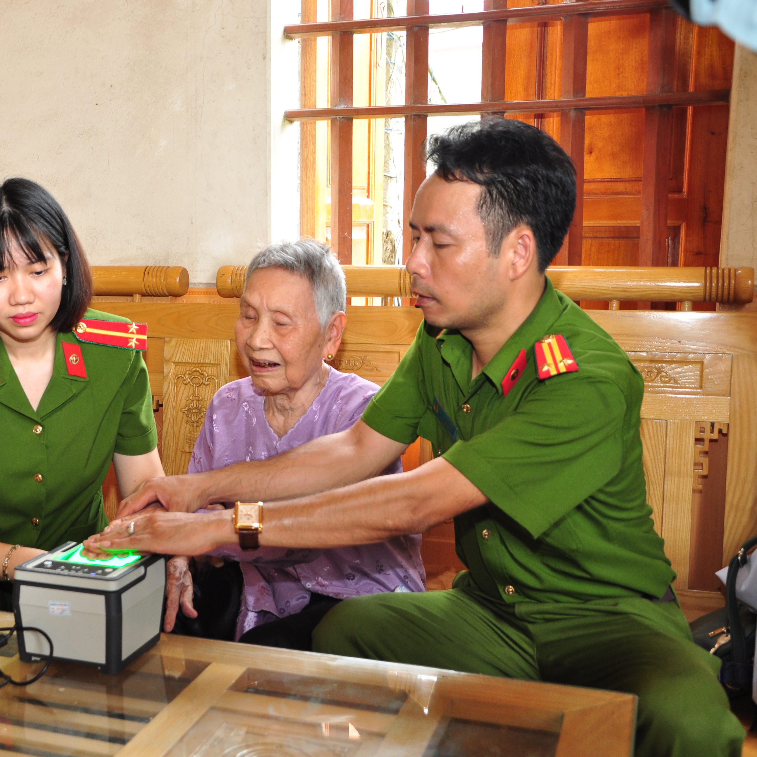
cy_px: 381
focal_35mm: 49
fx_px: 1204
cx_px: 215
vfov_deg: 34.9
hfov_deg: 34.4
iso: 320
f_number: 4.5
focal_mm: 25
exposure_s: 1/50
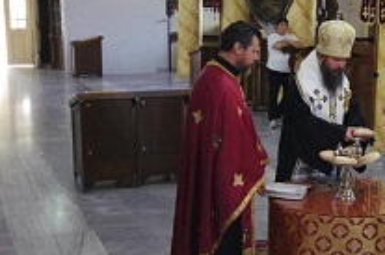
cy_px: 123
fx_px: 651
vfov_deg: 22.1
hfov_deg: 31.7
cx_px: 333
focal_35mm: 61
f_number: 4.5
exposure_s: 1/25
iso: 3200
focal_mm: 14
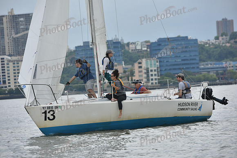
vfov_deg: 7.9
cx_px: 118
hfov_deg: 11.7
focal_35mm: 175
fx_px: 1152
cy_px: 79
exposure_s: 1/1250
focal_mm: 175
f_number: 5.6
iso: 320
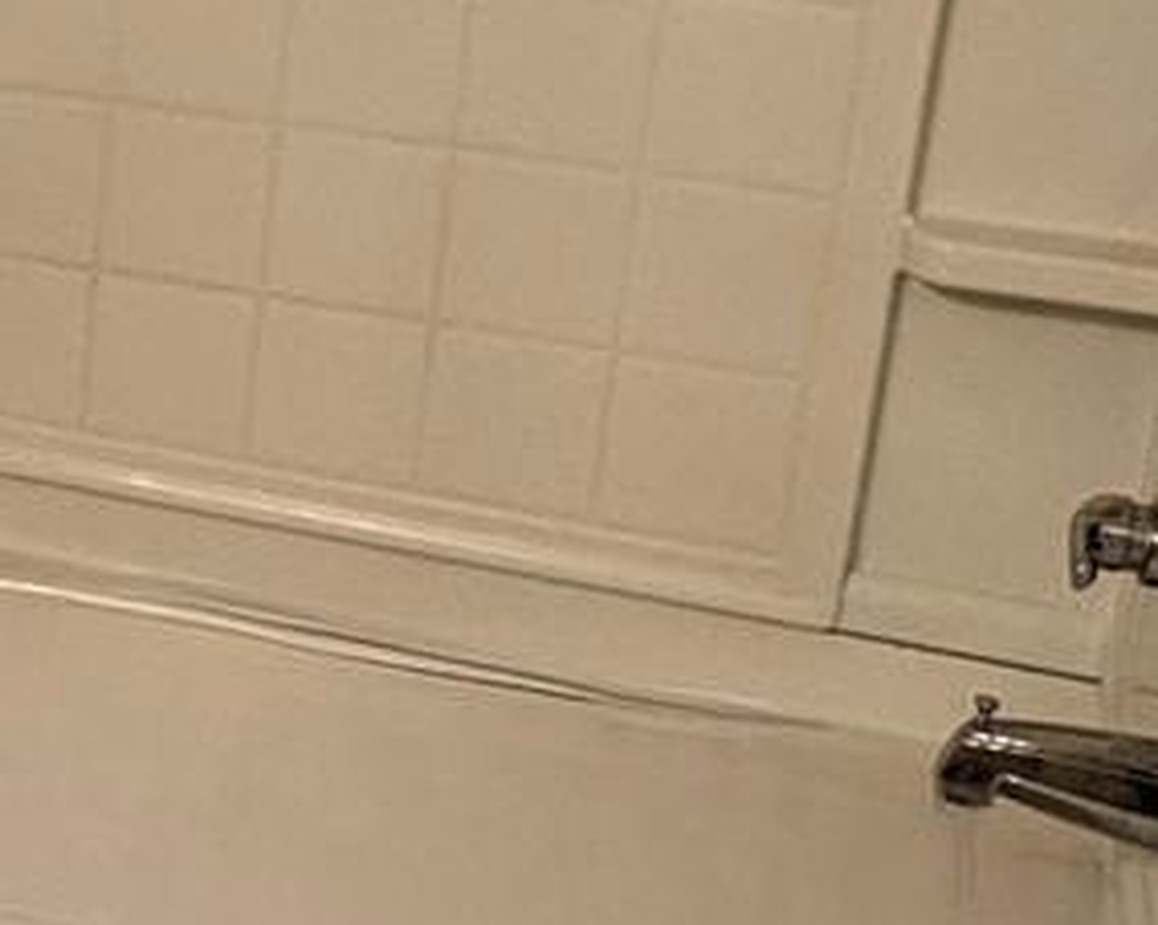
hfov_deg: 23.2
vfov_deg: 19.8
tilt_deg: -15.3
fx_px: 2638
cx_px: -130
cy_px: 318
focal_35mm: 77
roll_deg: -2.9
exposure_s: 1/120
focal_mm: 2.22
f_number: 2.2
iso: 200
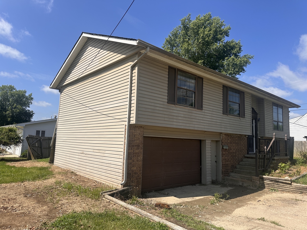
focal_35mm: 24
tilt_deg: +8.0
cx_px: 154
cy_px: 115
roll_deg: -1.1
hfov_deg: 71.6
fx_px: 213
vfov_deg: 56.8
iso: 80
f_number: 1.78
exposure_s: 1/4545
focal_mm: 6.86
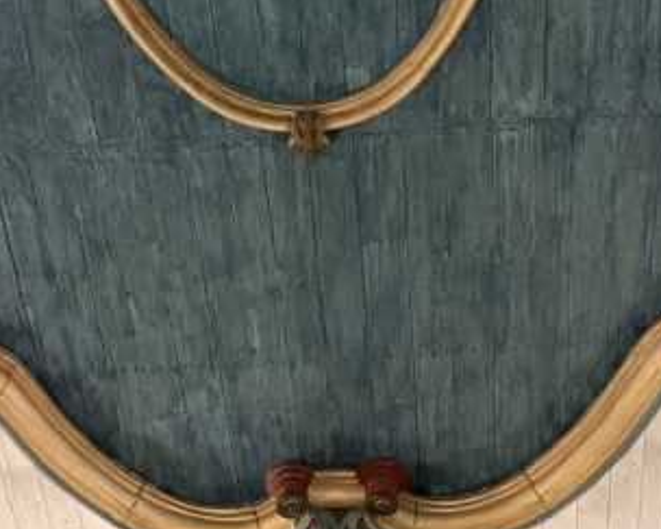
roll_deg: -1.9
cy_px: 657
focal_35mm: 92
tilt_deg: +39.4
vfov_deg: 16.0
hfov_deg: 20.8
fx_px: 1799
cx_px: 344
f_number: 1.8
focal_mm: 3.99
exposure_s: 1/60
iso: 320
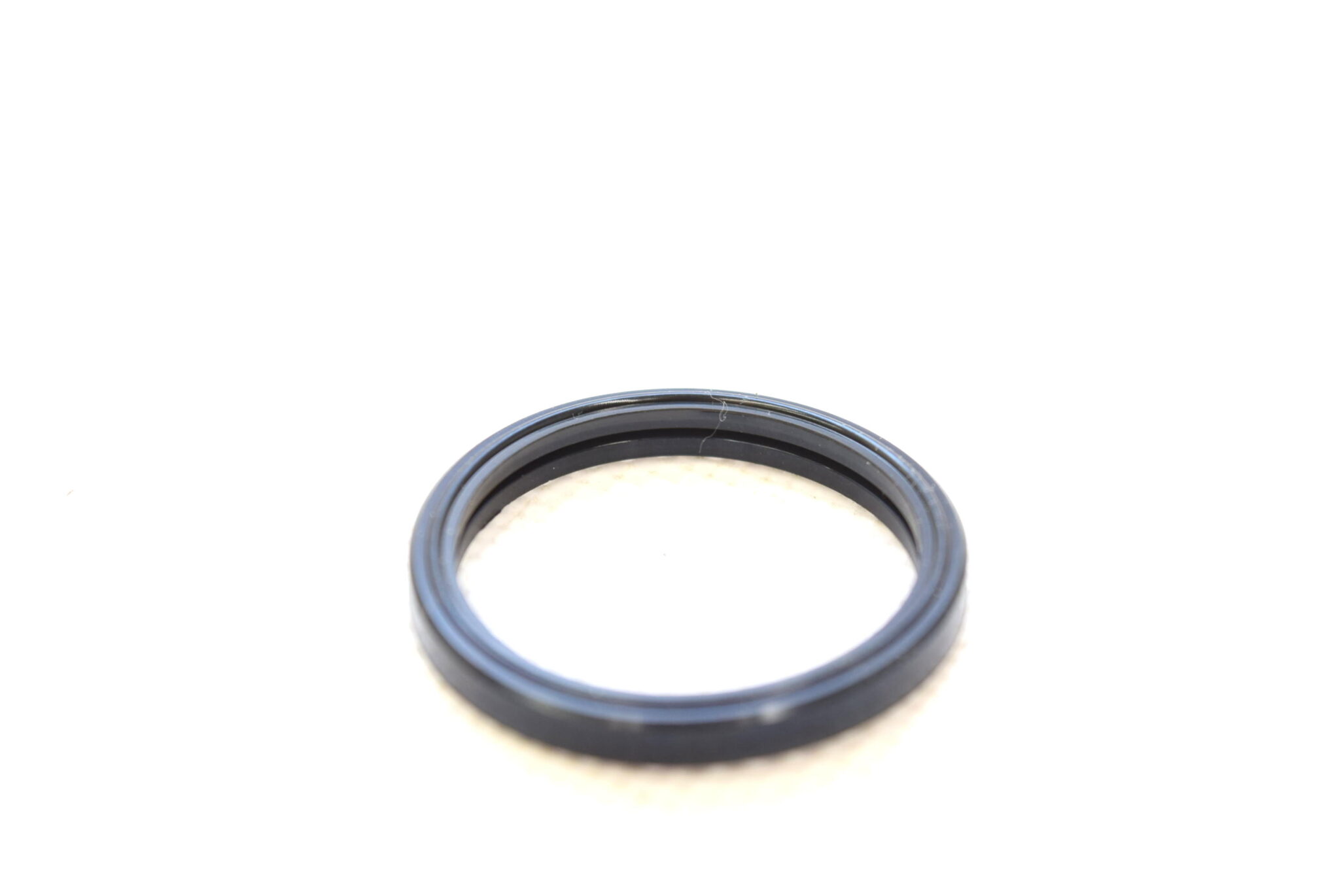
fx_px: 2907
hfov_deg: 26.0
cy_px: 448
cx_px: 670
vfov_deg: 17.5
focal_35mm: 78
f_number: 5.6
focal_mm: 52
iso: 400
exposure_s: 1/125
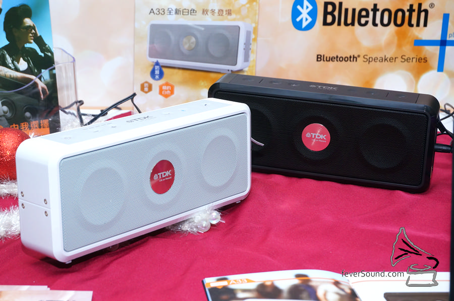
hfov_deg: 27.0
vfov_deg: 18.1
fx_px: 945
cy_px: 150
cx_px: 227
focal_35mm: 75
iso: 800
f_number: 8
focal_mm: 50
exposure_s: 1/50
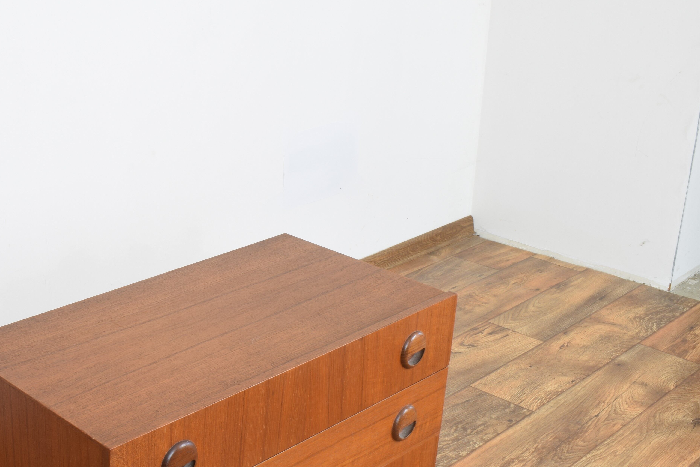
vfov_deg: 25.5
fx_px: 1031
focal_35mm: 53
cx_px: 159
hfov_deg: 36.5
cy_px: 274
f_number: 25
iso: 100
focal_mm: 22
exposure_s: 3
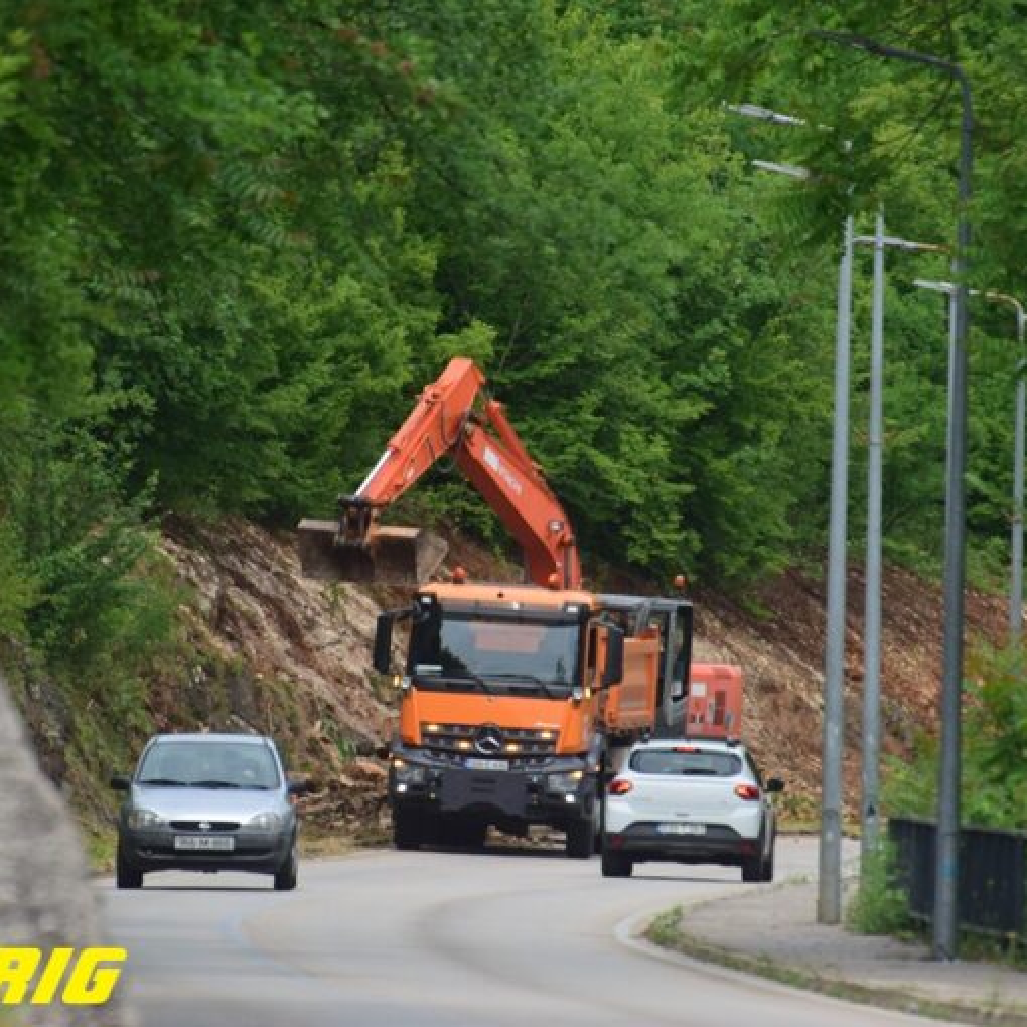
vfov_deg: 3.0
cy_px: 514
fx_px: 19334
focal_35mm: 576
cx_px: 532
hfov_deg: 3.0
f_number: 5.6
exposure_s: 1/320
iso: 100
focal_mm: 300
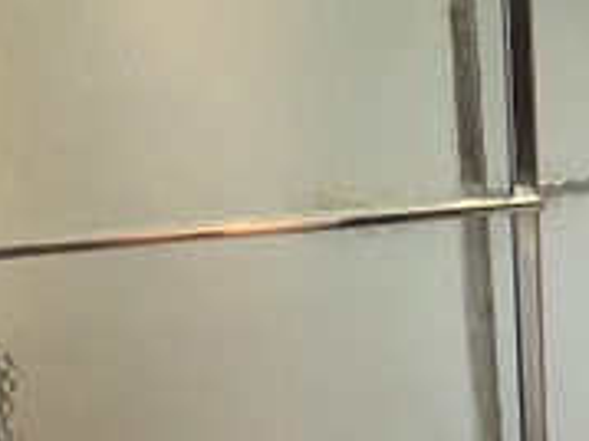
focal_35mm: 58
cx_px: 671
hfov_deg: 29.5
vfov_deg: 24.4
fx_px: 986
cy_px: 405
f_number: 1.8
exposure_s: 1/60
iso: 500
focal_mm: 1.57
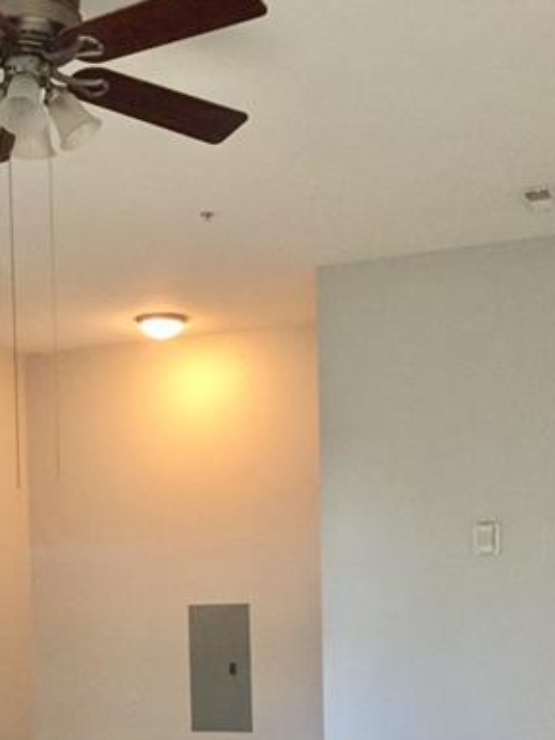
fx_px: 1240
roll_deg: +0.8
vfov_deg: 31.9
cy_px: 640
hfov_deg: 25.2
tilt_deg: +0.4
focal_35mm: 58
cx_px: 229
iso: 200
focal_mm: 4.15
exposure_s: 1/30
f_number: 2.2
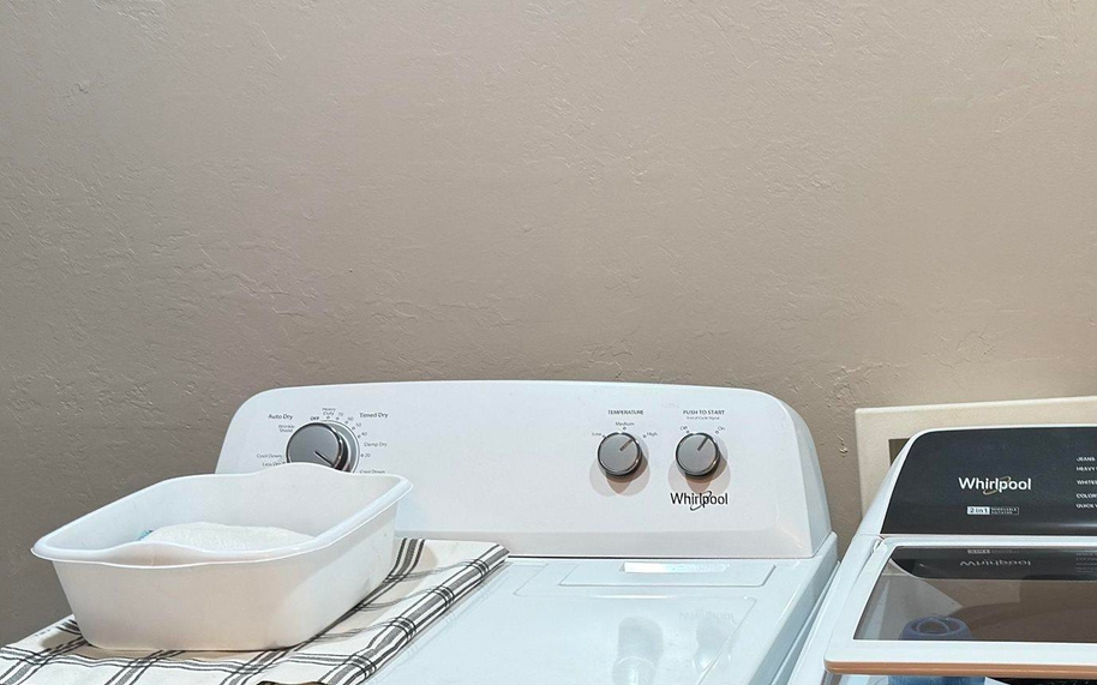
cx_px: 882
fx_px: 1704
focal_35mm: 57
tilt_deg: -13.6
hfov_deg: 34.6
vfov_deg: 22.4
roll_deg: +1.3
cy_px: 563
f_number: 1.78
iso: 100
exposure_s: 1/60
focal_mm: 6.76
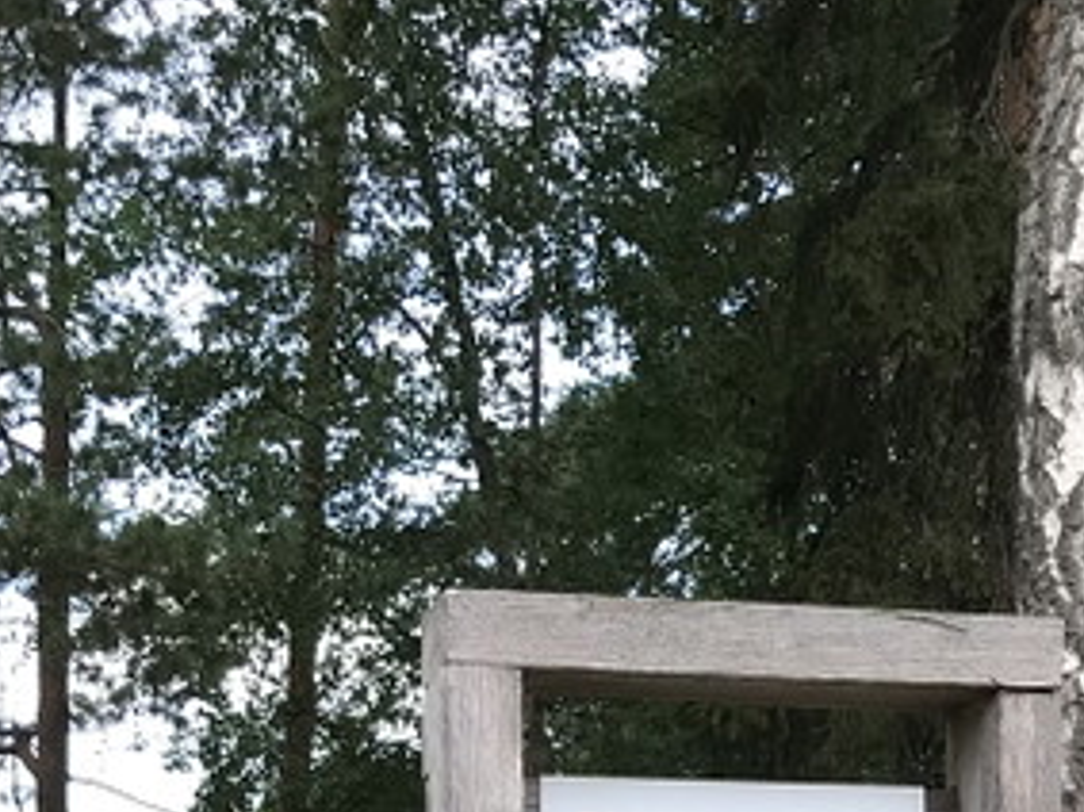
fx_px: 2974
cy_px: 1275
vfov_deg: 14.4
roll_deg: -0.7
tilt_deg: -2.6
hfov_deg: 20.5
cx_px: 827
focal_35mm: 95
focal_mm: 3.99
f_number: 1.8
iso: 20
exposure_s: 1/308
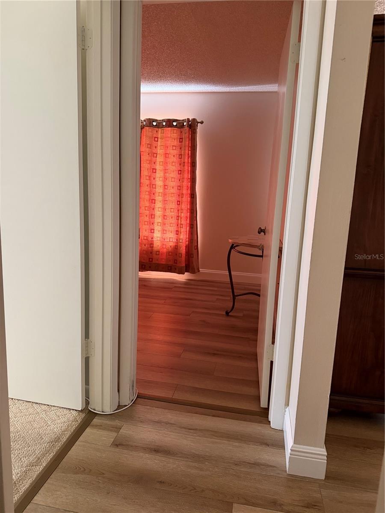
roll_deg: -4.0
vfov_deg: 71.6
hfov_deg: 56.8
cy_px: 256
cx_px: 192
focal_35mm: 24
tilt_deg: -10.1
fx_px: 356
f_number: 1.78
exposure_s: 1/60
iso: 800
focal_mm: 6.76
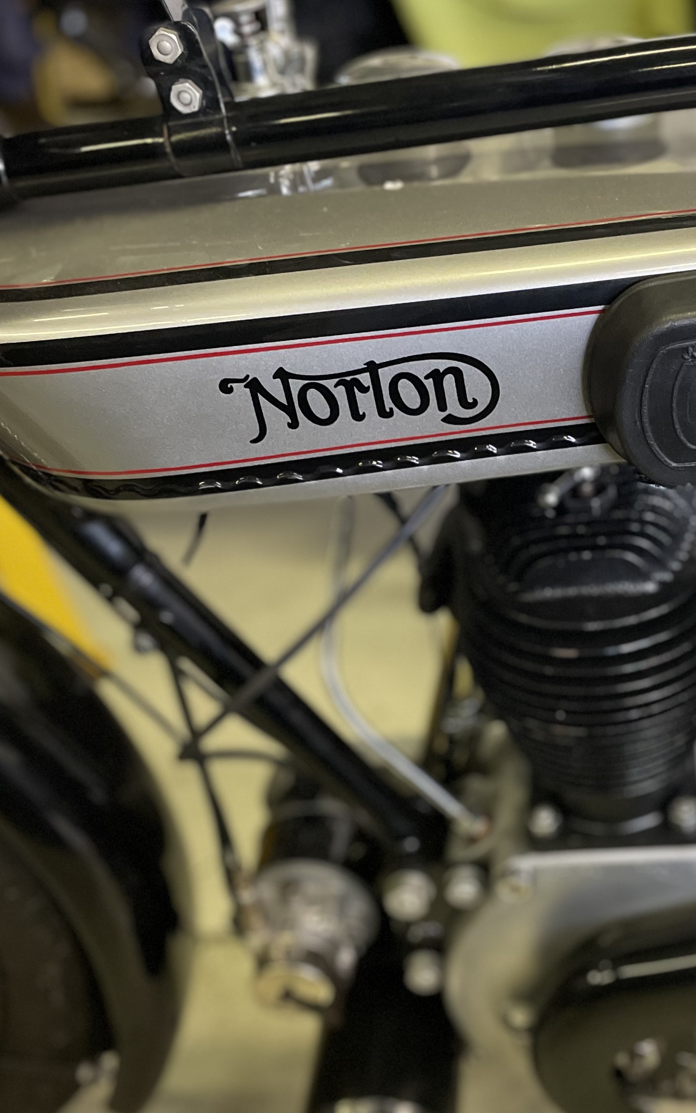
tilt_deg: -38.5
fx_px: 1305
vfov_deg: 46.2
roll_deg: +3.9
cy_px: 605
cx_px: 530
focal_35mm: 43
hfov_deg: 29.4
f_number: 1.6
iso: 400
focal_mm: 4.2
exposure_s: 1/50
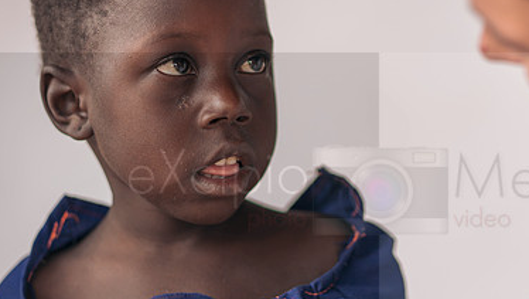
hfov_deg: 15.5
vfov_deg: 8.8
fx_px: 1937
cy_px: 189
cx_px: 380
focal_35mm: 138
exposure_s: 1/250
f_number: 1.8
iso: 100
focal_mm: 85
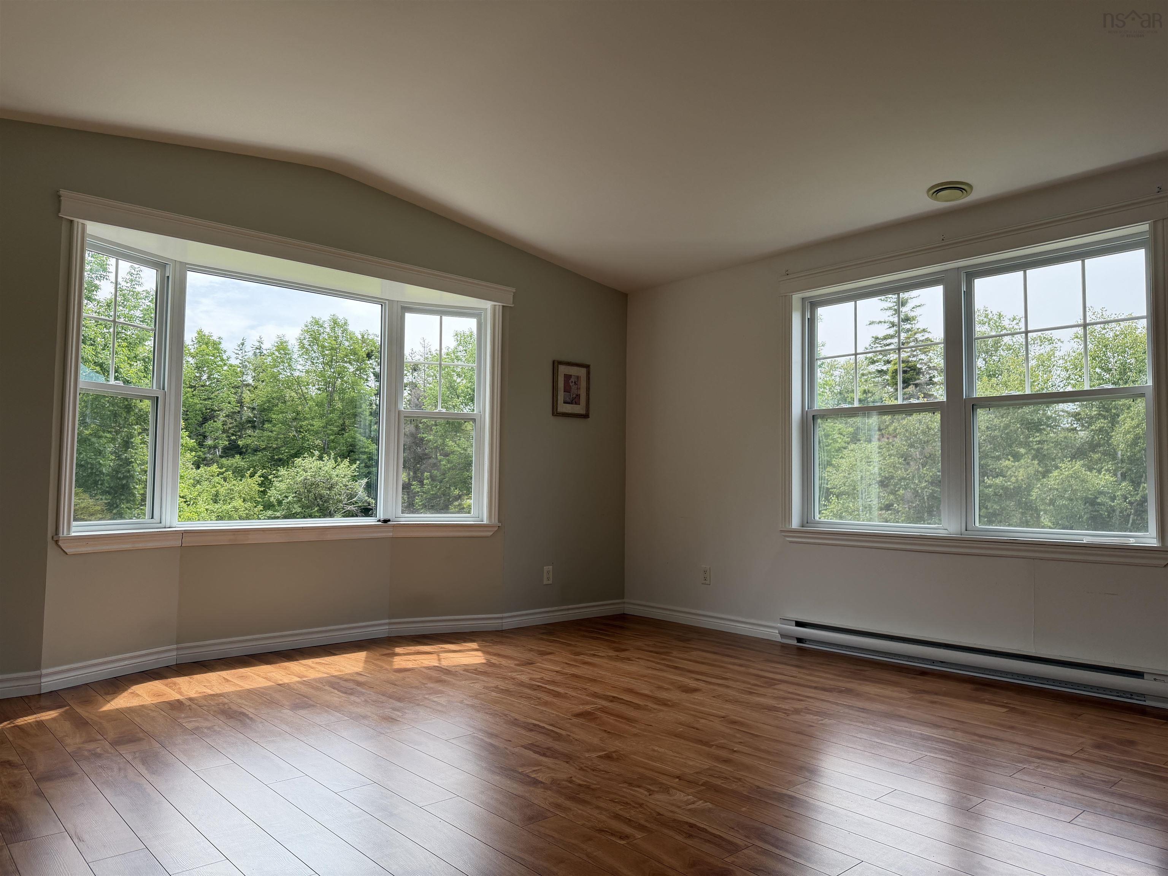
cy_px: 438
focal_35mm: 24
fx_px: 810
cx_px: 584
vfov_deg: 56.8
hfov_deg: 71.6
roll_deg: -0.2
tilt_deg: +2.8
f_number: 1.78
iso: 100
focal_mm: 6.76
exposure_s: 1/1091
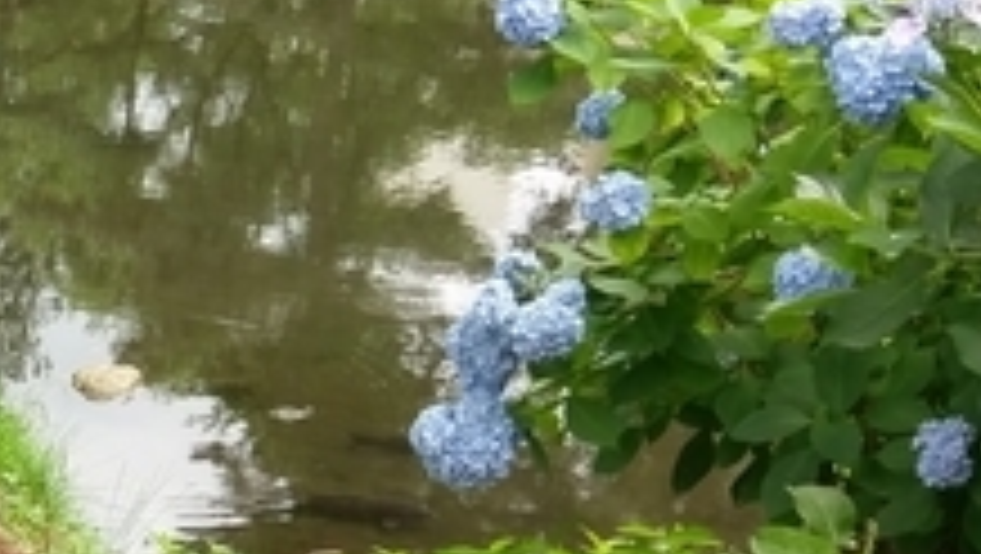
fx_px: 2707
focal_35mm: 104
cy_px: 595
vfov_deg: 11.5
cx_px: -382
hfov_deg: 18.7
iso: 100
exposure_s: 1/206
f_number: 1.8
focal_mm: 4.58
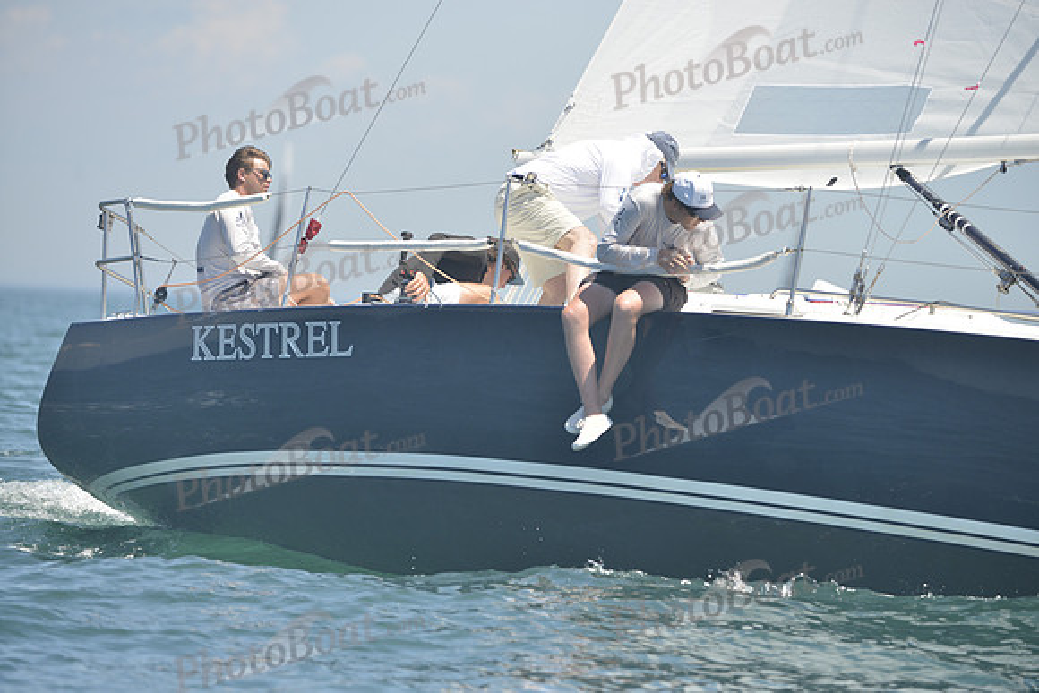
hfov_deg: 7.1
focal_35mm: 290
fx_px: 8371
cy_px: 346
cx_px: 520
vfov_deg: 4.7
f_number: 5.6
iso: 280
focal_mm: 290
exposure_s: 1/1000
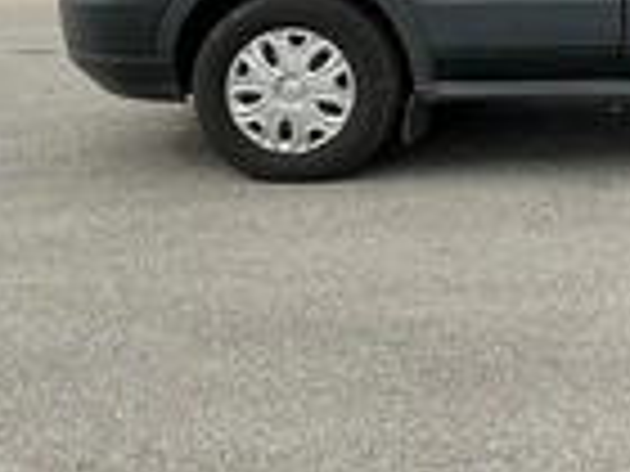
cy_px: -130
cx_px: 882
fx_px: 1456
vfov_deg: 17.4
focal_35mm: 80
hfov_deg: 21.4
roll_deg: -1.3
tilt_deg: -3.6
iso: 25
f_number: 1.8
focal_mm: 3
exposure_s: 1/1675
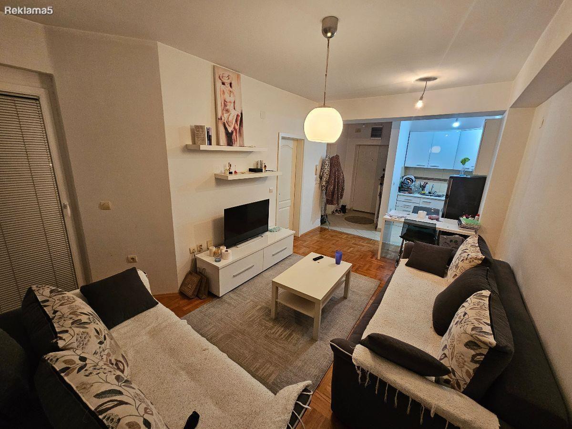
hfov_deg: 106.2
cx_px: 286
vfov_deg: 89.9
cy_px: 214
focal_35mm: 13
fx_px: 215
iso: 320
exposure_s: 1/50
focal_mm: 2.2
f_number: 2.2
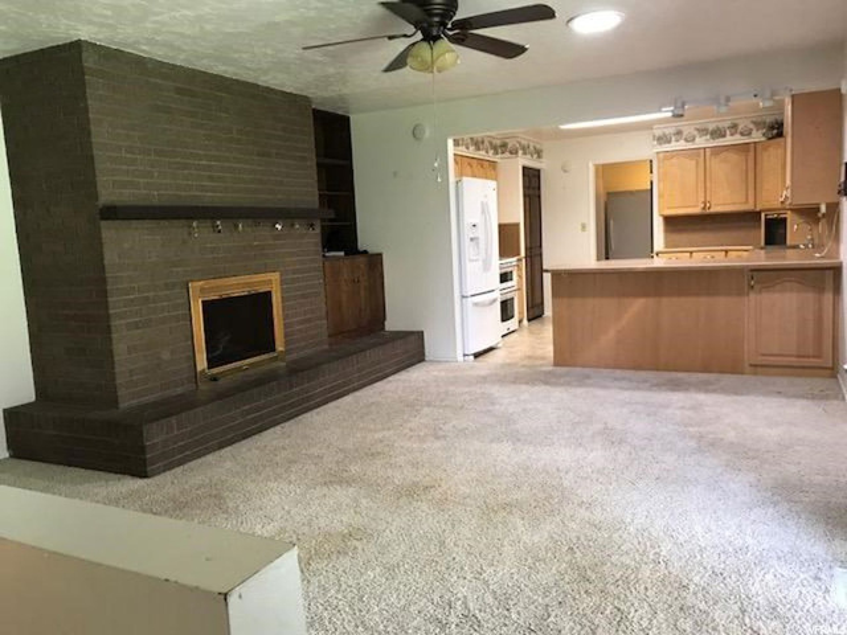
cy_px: 318
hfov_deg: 63.4
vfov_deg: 49.7
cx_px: 424
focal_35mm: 28
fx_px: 685
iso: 40
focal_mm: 3.99
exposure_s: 1/17
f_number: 1.8
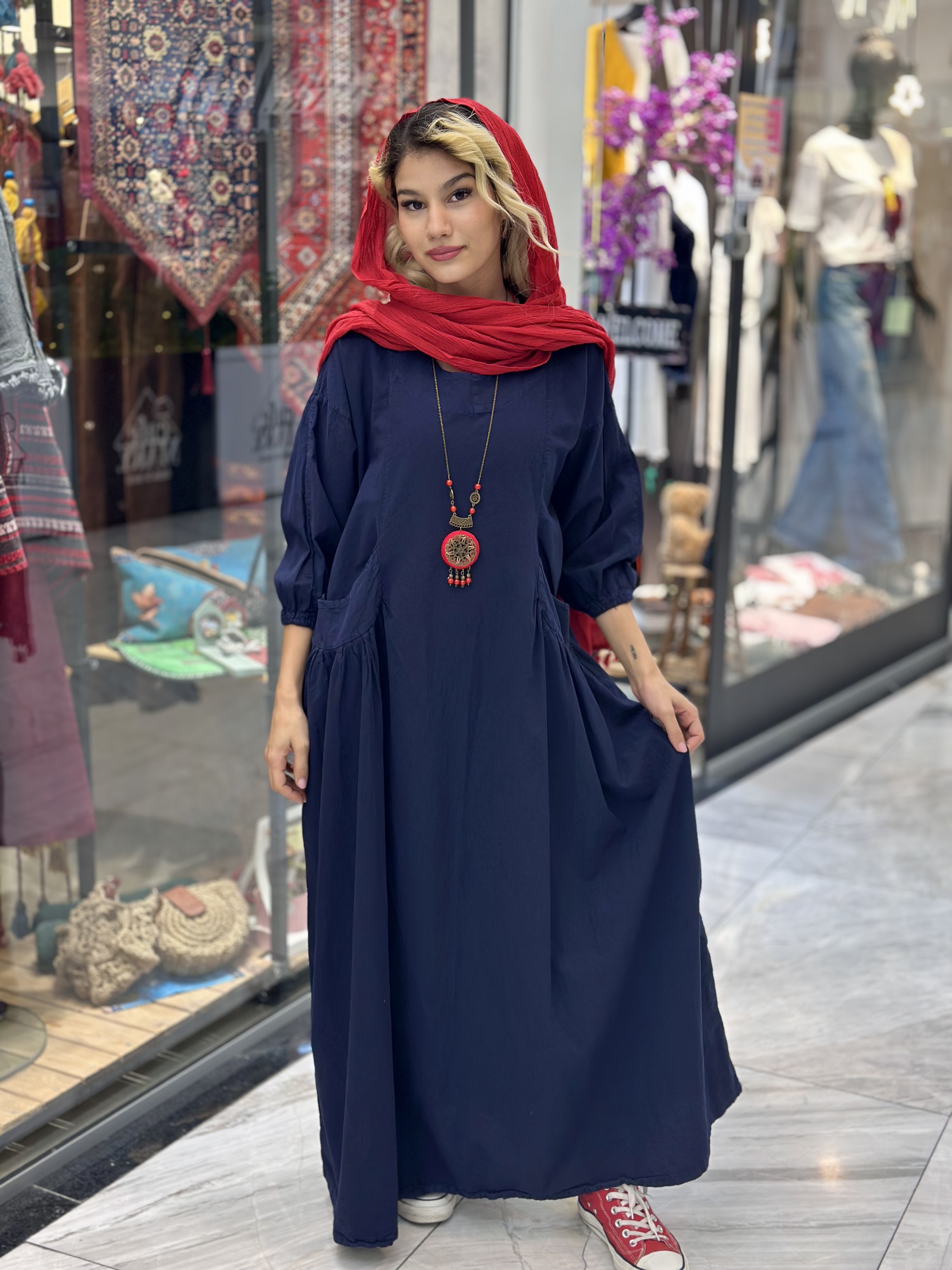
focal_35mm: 48
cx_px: 476
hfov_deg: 30.3
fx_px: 1760
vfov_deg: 39.7
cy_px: 635
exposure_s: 1/100
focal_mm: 6.86
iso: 100
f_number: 1.78
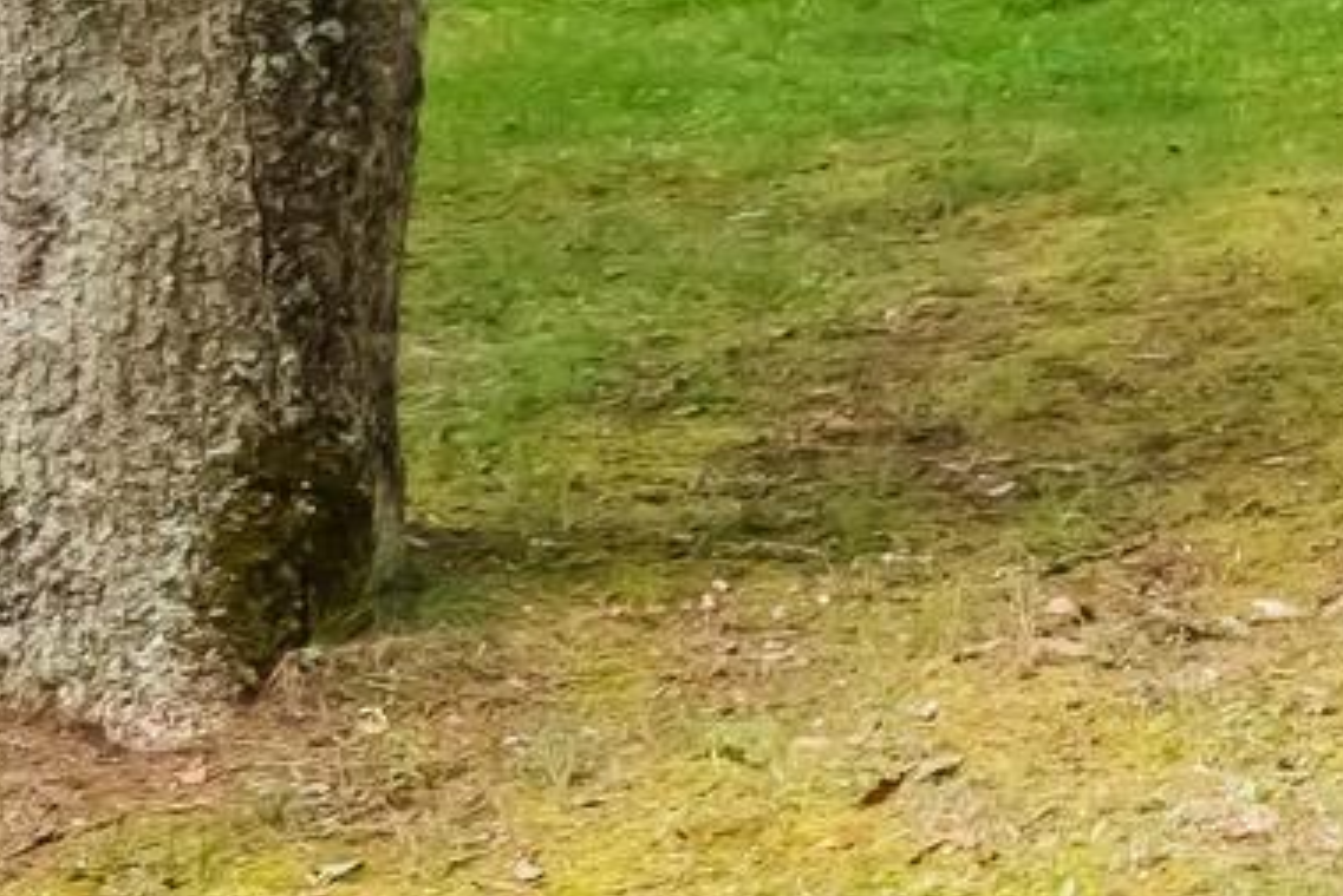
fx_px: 3023
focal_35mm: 81
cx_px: 3037
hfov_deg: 15.9
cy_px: -933
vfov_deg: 14.0
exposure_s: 1/250
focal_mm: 10
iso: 640
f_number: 8
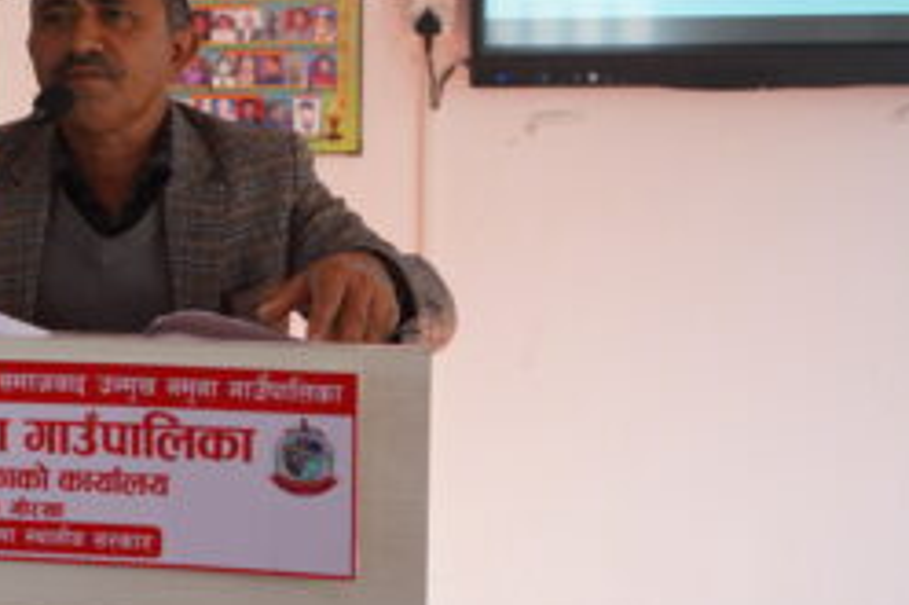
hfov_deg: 31.2
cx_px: 132
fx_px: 1564
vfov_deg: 21.8
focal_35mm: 62
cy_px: 216
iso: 160
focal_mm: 32
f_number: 4
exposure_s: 1/40
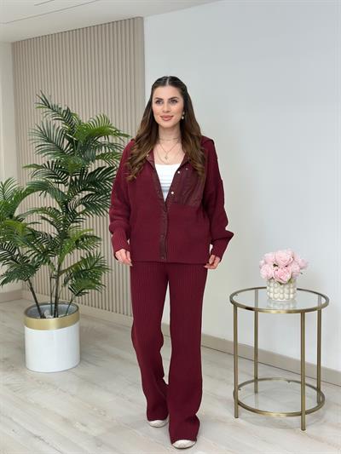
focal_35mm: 48
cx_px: 170
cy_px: 227
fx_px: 630
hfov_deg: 30.3
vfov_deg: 39.6
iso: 80
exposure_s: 1/219
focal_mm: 6.86
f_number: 1.78
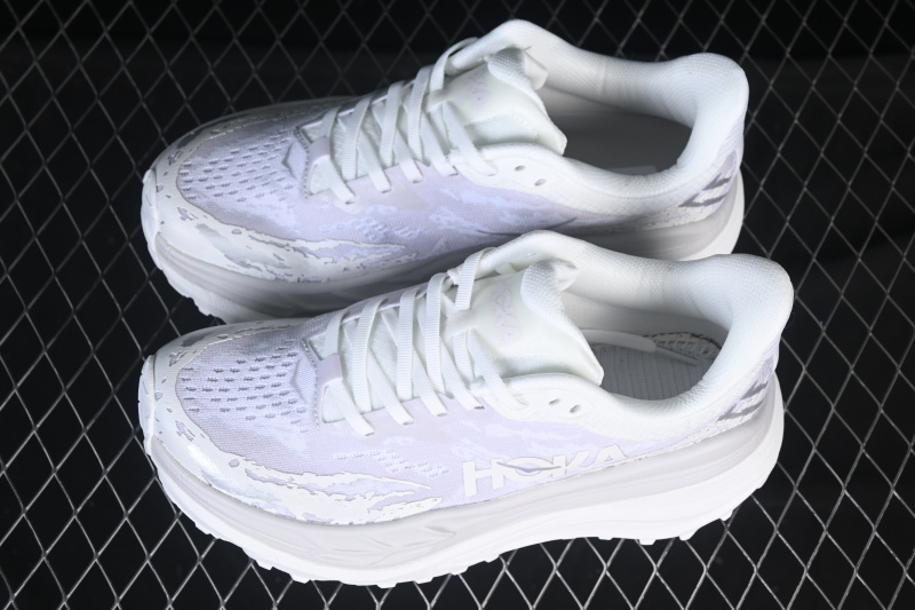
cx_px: 458
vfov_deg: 18.2
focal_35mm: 75
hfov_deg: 27.0
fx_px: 1906
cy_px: 305
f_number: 7.1
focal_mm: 50
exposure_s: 1/80
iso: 160
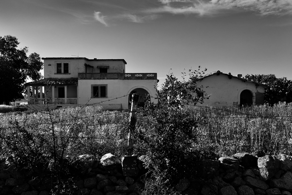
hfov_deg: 54.4
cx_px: 146
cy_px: 98
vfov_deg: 37.9
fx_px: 284
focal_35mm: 35
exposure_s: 1/125
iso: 80
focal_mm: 35
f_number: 11
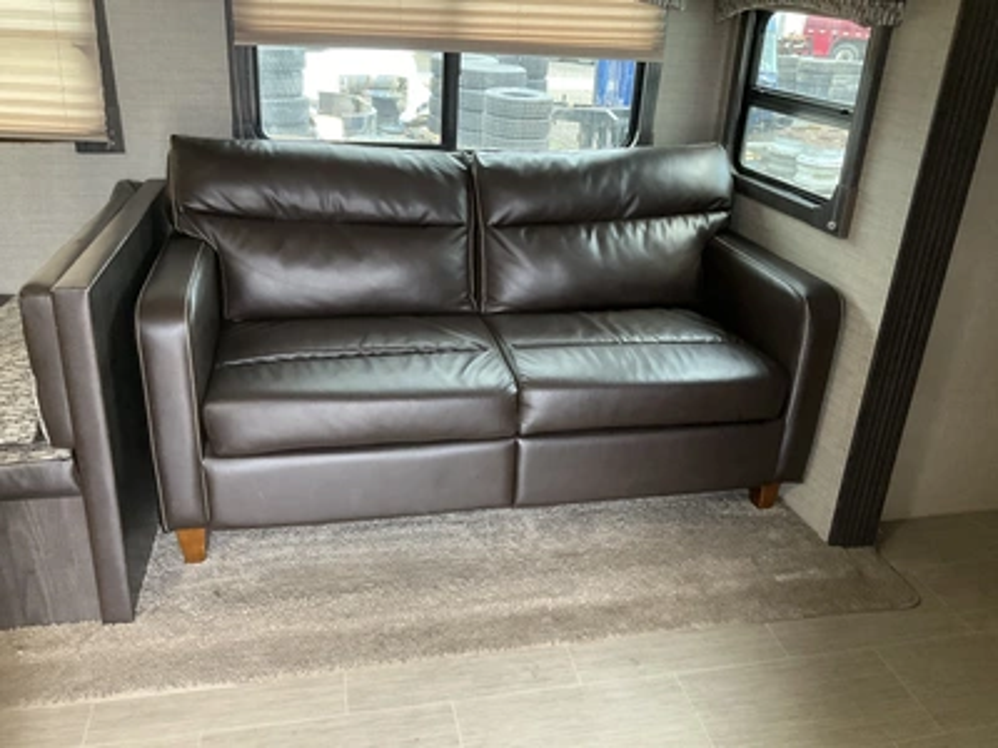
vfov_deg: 48.2
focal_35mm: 29
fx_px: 836
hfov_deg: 61.7
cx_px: 499
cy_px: 374
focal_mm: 3
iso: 200
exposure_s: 1/60
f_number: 1.8
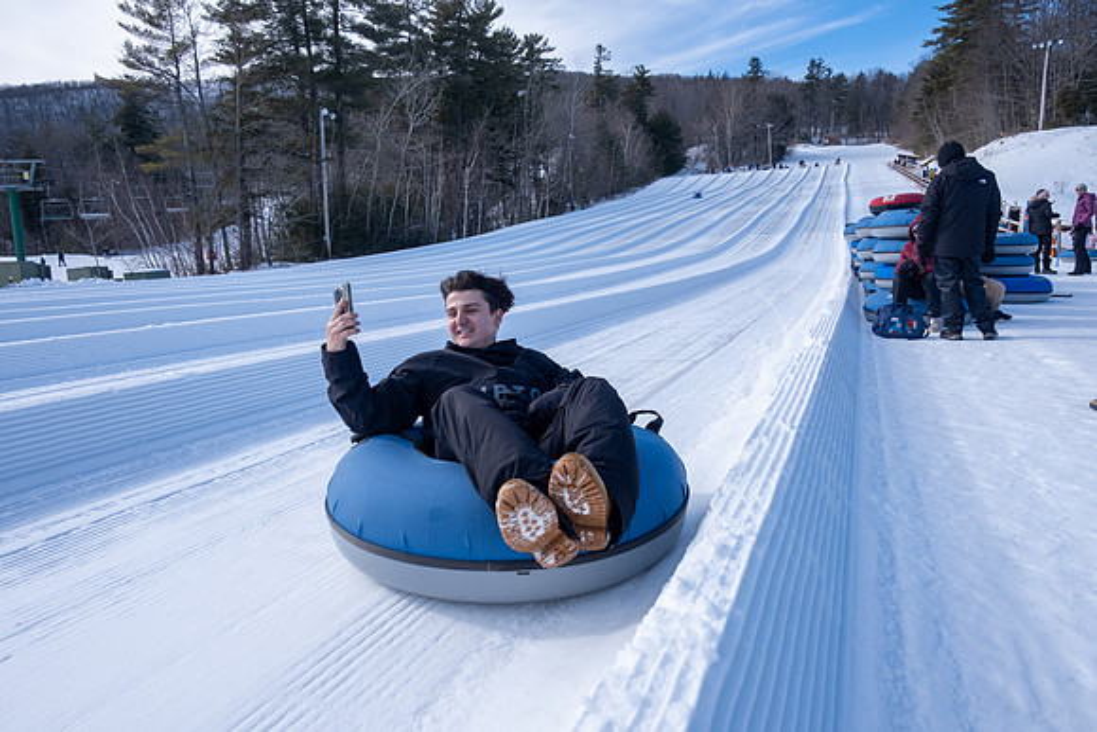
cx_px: 548
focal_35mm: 24
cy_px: 366
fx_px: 731
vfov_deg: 53.2
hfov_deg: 73.7
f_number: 5
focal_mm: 16
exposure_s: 1/1000
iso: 320
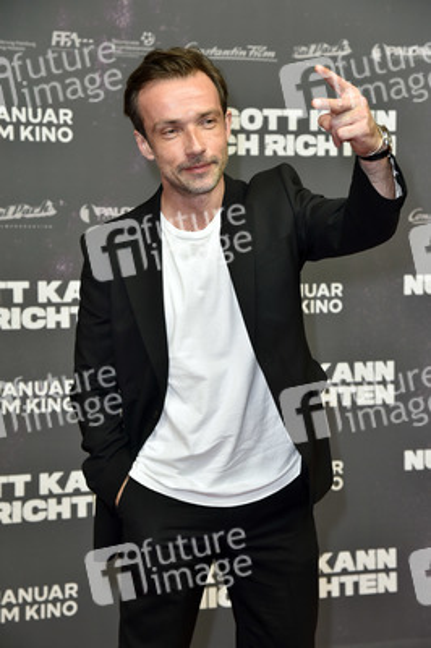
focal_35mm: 70
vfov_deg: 28.9
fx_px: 1259
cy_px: 324
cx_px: 216
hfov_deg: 19.4
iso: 1000
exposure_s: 1/200
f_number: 5.6
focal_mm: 70
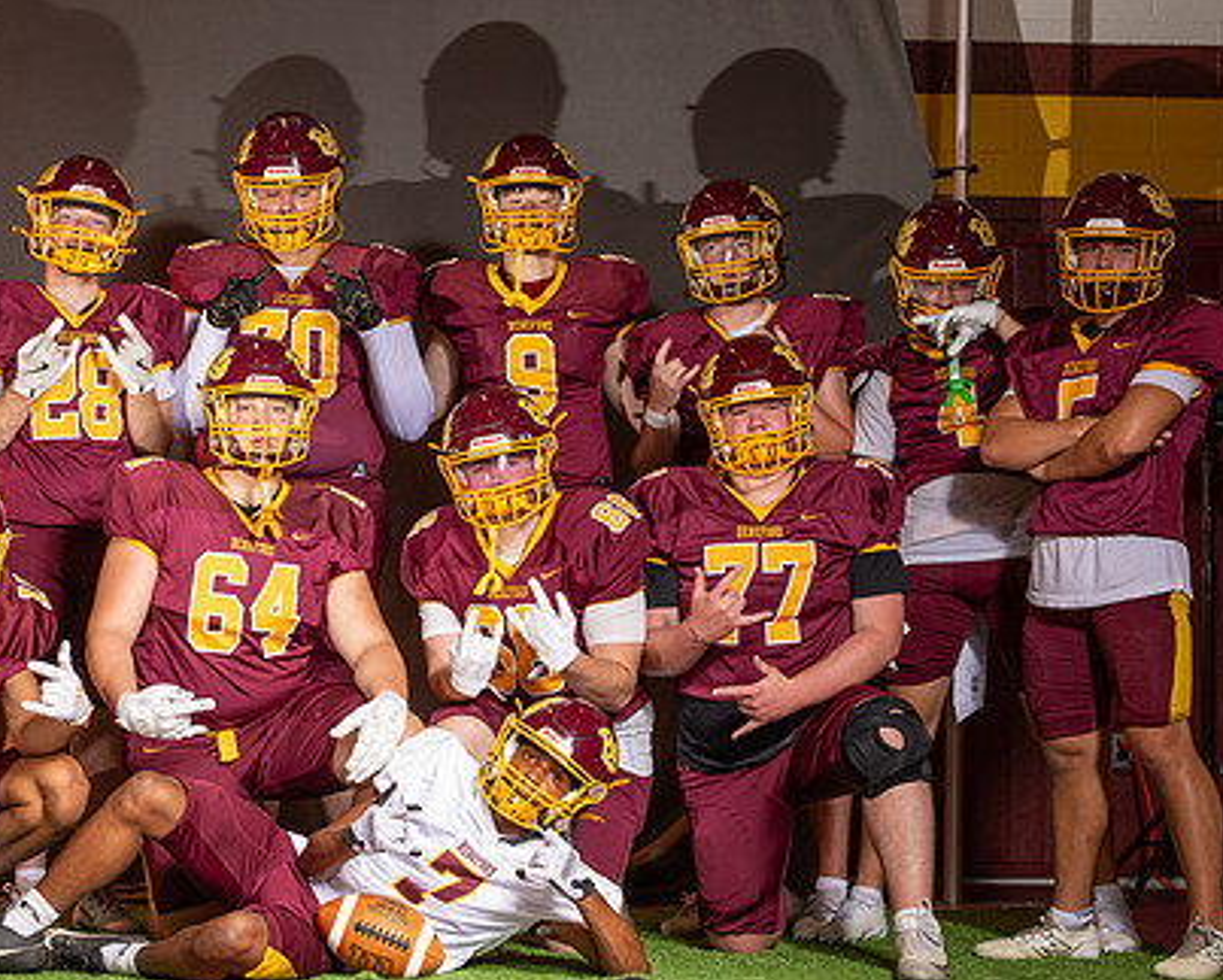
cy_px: 578
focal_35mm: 86
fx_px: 3115
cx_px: 431
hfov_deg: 22.1
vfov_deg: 17.9
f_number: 5.6
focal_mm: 48
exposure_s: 1/160
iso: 80
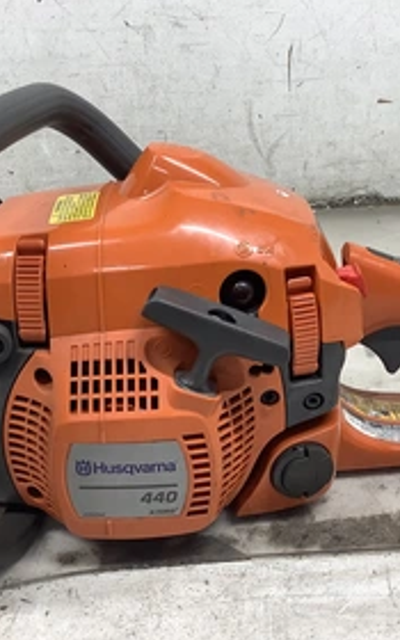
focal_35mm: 47
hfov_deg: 27.4
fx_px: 820
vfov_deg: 42.6
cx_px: 181
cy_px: 320
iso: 64
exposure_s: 1/60
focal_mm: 3.3
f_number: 2.4
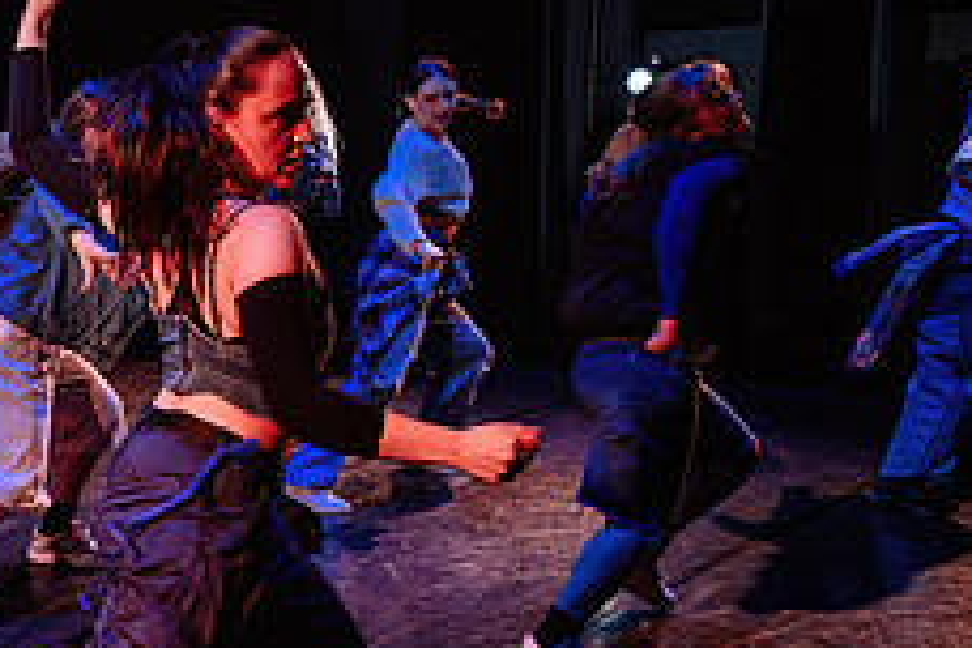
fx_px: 1647
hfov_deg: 29.7
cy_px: 480
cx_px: -90
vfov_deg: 22.1
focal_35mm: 61
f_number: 2.8
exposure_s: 1/300
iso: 1600
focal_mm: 24
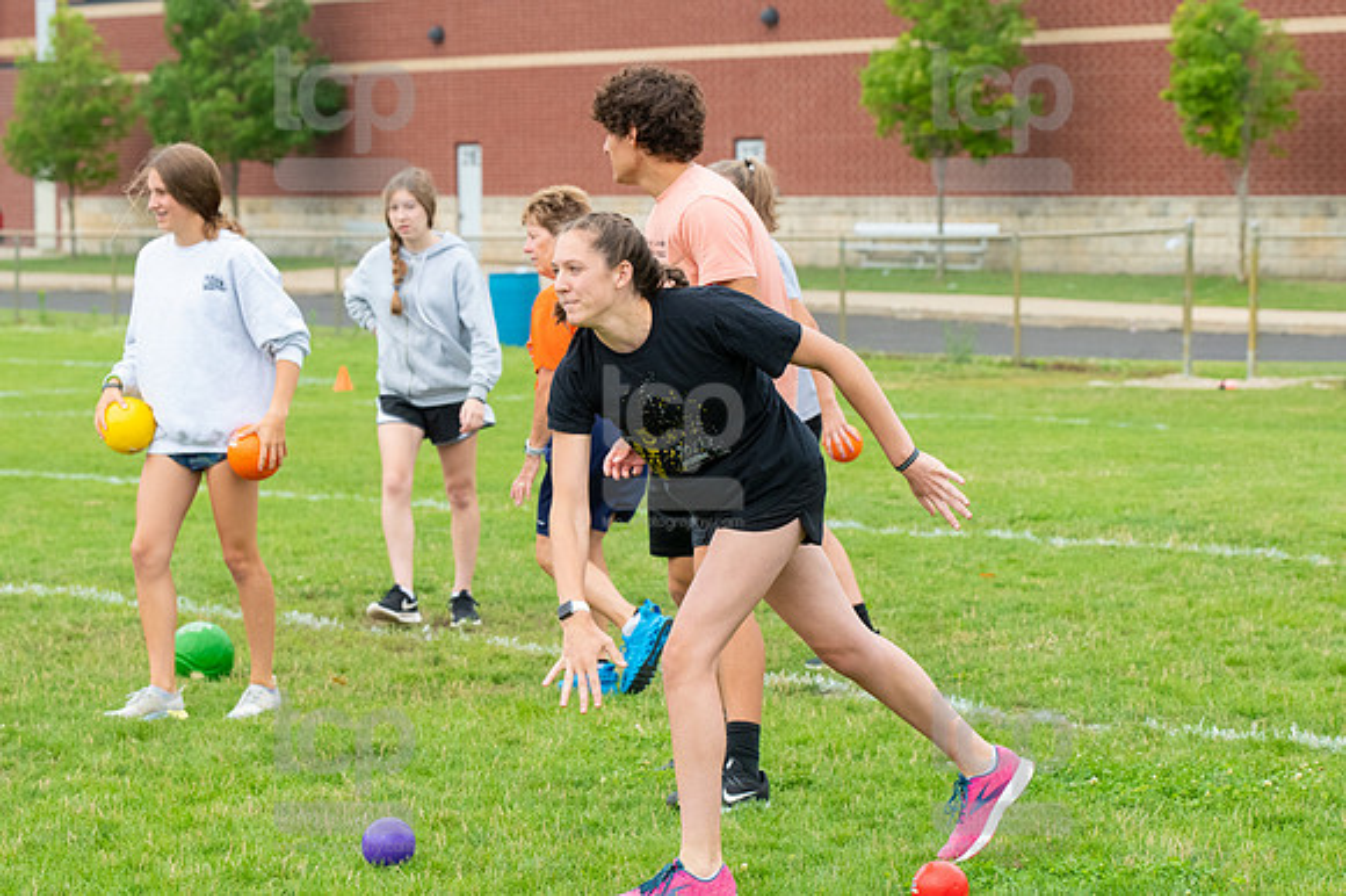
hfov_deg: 13.7
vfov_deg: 9.1
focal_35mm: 150
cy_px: 448
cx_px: 673
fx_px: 5605
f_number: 5.6
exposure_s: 1/1000
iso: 1250
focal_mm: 100
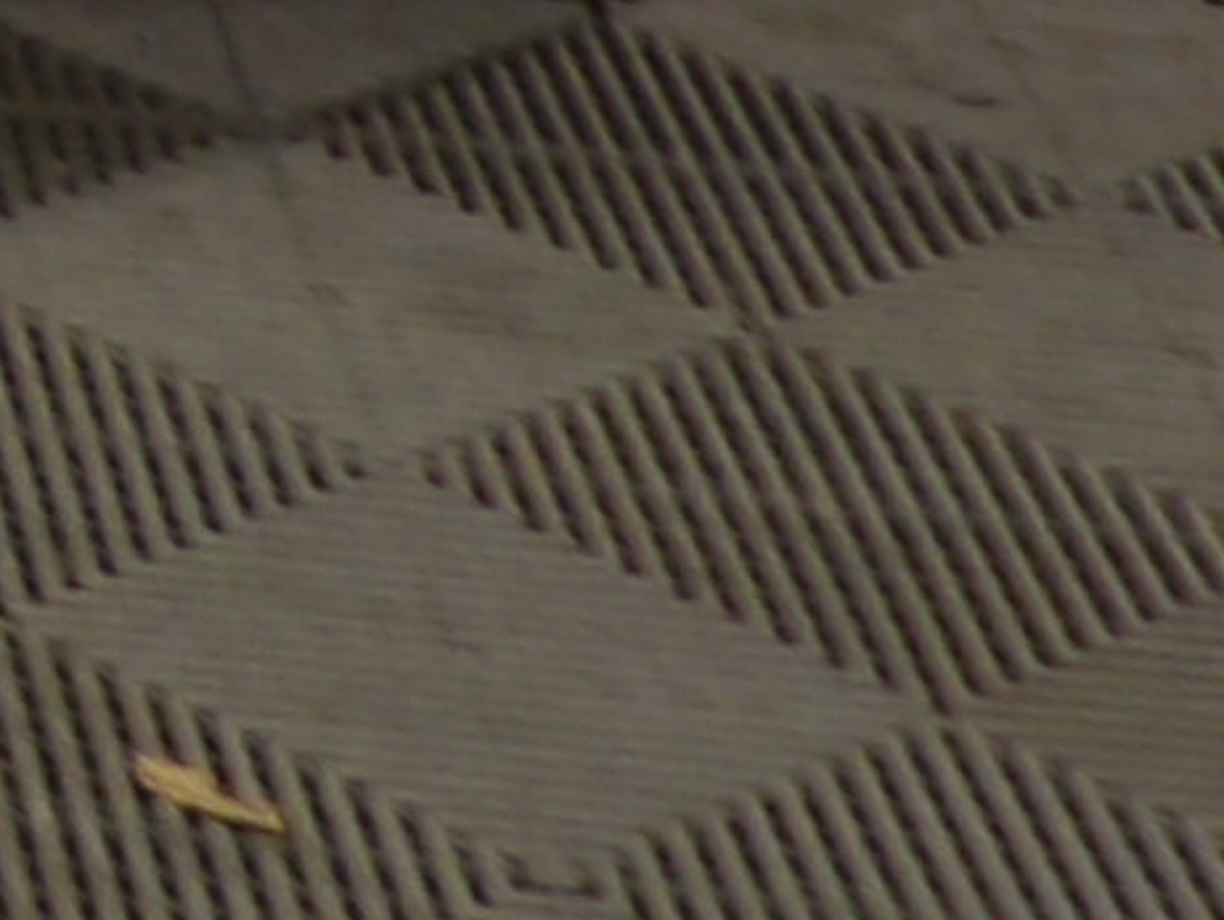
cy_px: -1776
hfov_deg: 7.1
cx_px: -3404
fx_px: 7818
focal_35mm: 221
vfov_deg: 6.2
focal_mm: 5
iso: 200
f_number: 3
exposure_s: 1/19
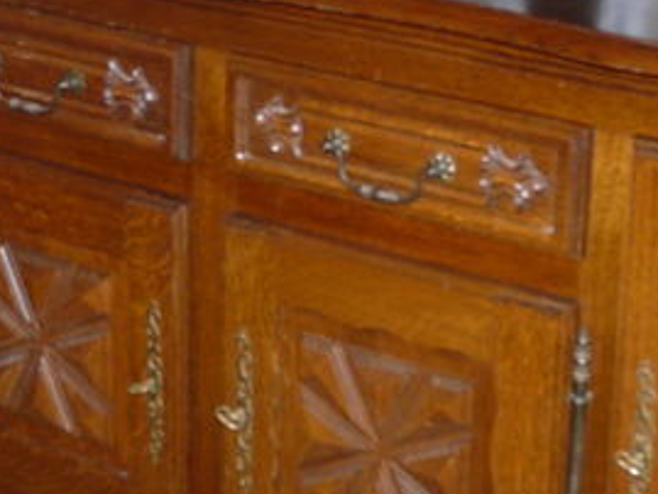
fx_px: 1978
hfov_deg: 18.9
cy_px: 137
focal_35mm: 104
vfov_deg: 14.2
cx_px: 411
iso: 125
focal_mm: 4.6
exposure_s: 1/30
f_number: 2.8
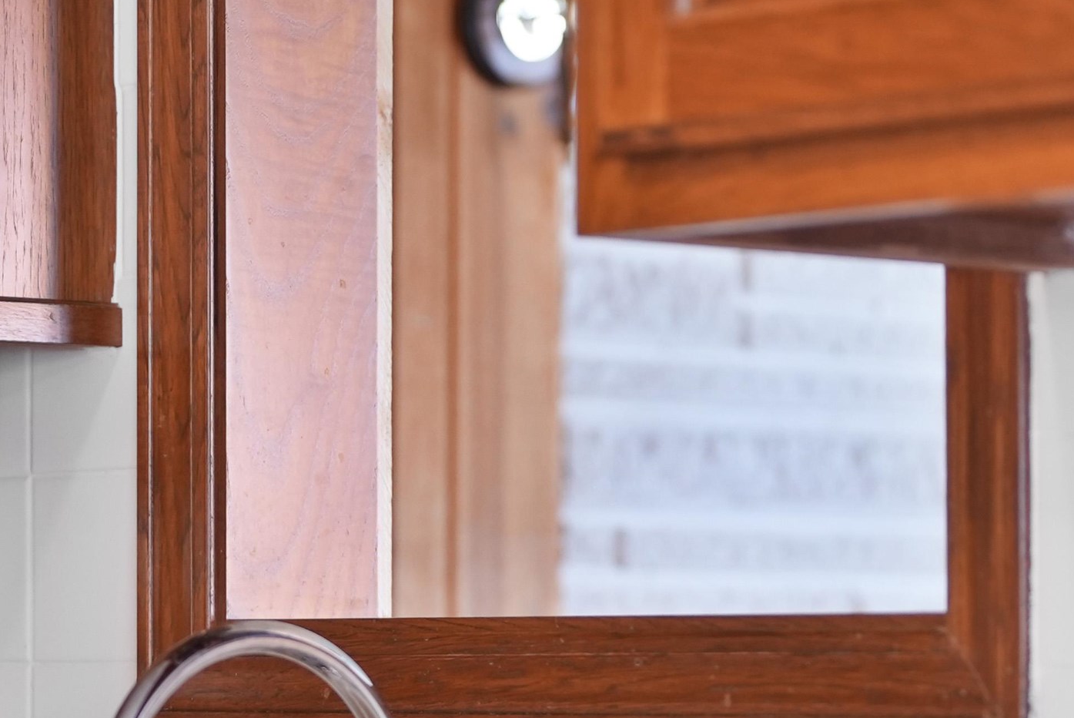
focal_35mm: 152
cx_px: 209
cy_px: 663
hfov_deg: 13.4
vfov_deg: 9.0
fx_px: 4537
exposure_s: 1/400
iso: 2000
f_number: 2.5
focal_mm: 69
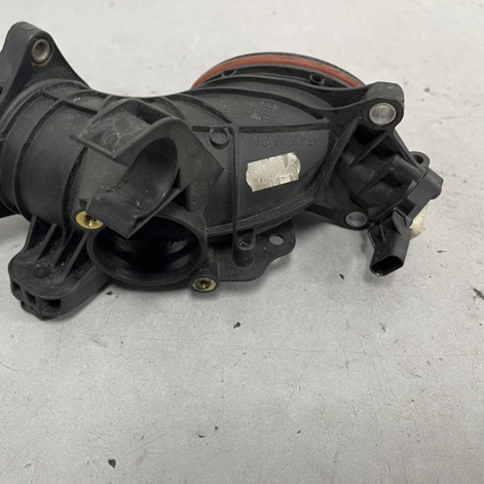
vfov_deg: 54.0
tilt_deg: -45.0
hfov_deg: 53.6
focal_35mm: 30
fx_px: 475
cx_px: 192
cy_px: 244
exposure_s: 1/50
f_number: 1.6
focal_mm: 5.1
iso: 100
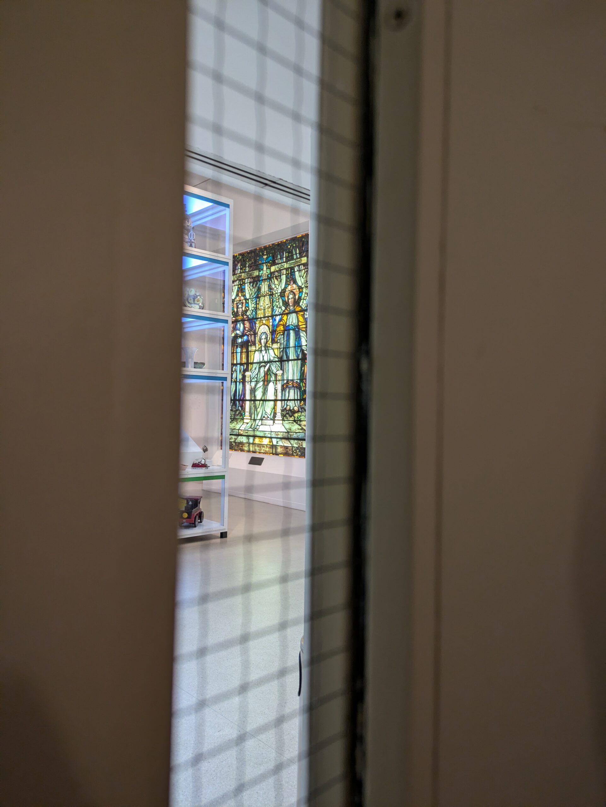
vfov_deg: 69.4
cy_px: 404
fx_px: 583
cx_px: 303
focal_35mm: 25
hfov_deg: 54.9
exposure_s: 1/40
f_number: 1.89
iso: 232
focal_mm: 5.43
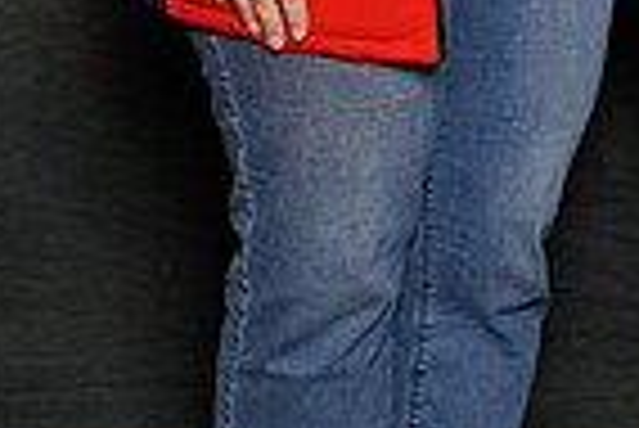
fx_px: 4051
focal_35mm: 228
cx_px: 644
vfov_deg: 5.9
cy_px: -518
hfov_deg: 9.0
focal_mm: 48
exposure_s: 1/100
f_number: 8
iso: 640
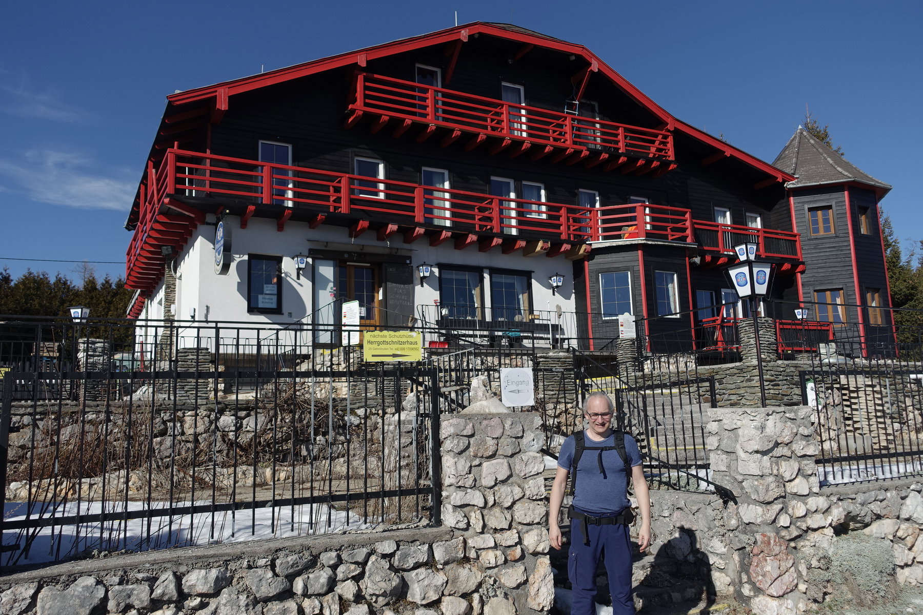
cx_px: 462
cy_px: 308
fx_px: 743
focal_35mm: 29
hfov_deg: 63.7
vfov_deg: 45.0
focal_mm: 10.51
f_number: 3.2
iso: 125
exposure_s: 1/320
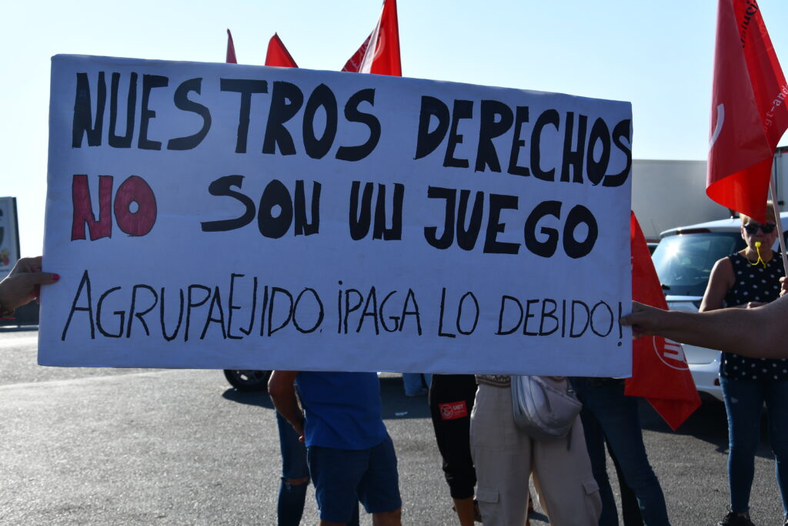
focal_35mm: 52
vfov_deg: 26.0
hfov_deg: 38.2
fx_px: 1138
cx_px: 394
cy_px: 263
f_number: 9
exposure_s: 1/320
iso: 100
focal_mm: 35
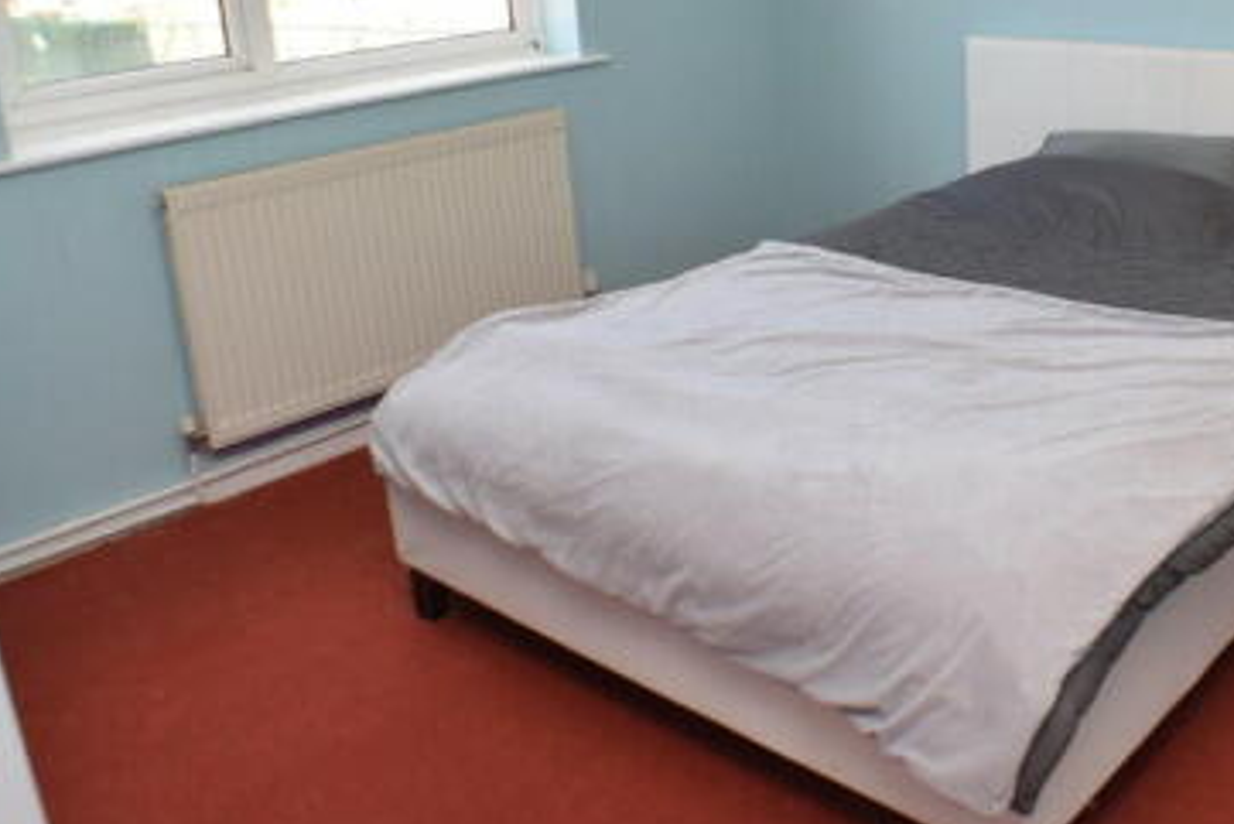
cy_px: 217
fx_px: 1680
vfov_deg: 27.2
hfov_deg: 39.4
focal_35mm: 49
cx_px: 901
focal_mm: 18
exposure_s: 1/125
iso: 400
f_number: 5.6
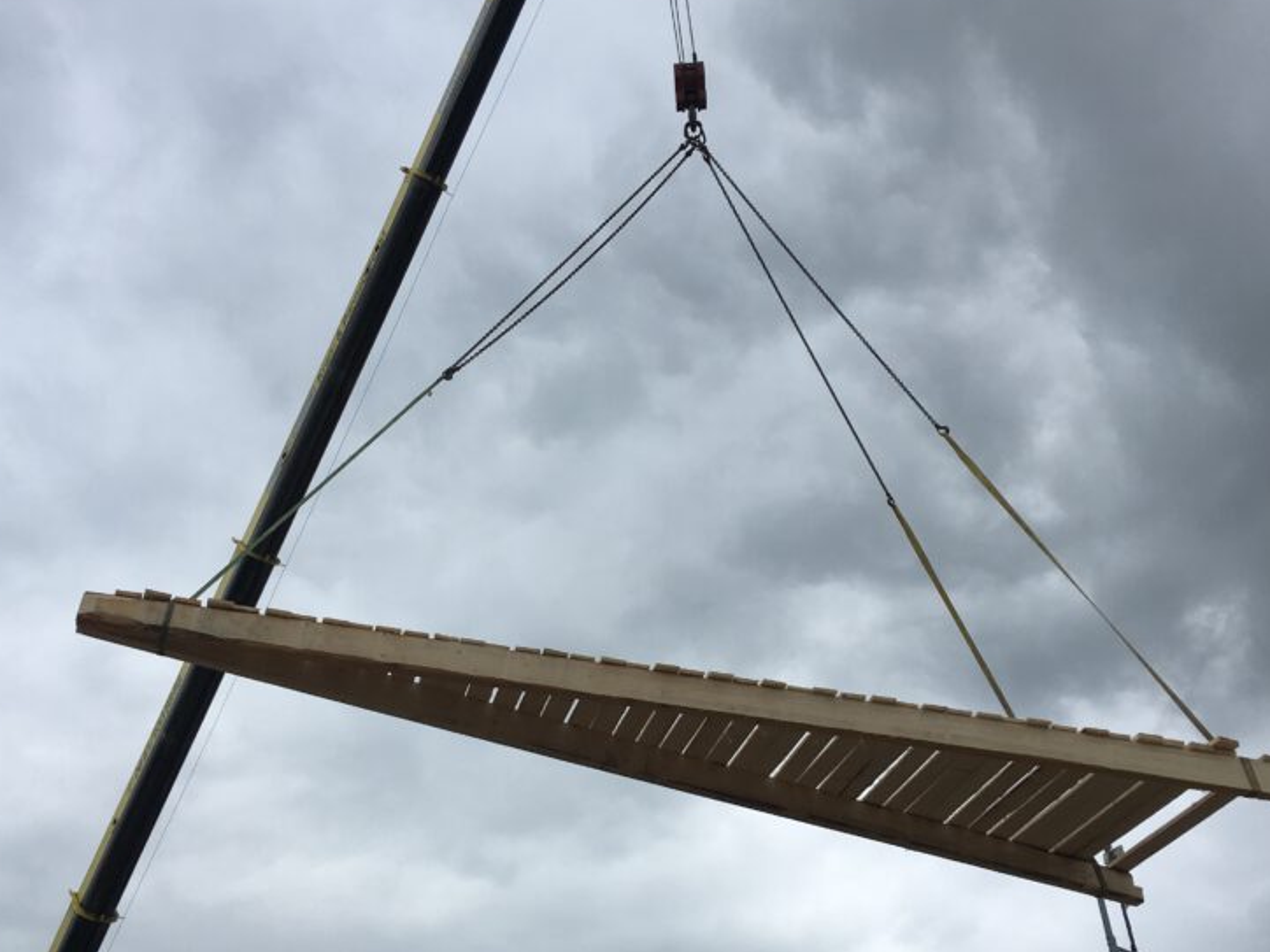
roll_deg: +6.2
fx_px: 1504
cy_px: 619
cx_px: 591
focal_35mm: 41
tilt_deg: +32.6
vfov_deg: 34.9
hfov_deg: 45.7
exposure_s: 1/2024
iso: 25
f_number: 2.2
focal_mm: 4.15
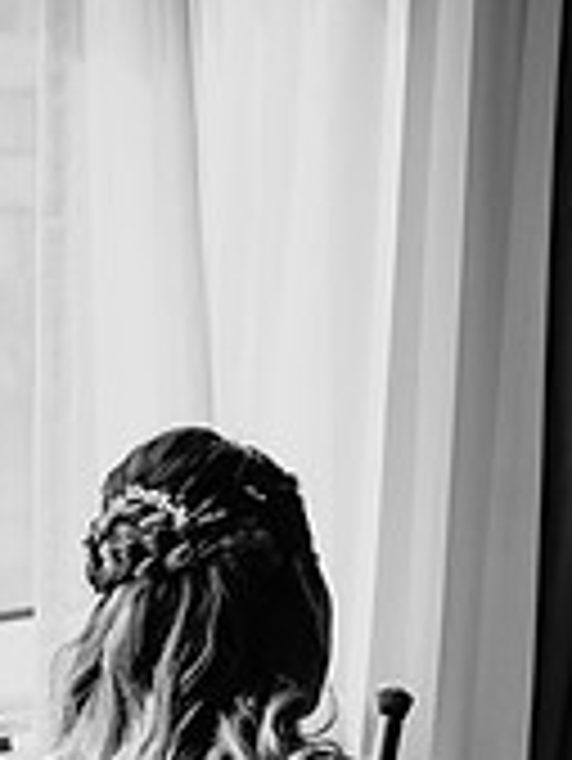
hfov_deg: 5.3
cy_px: 393
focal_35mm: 280
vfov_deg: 7.1
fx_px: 6161
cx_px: 883
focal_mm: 85
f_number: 2
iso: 400
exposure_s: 1/2000
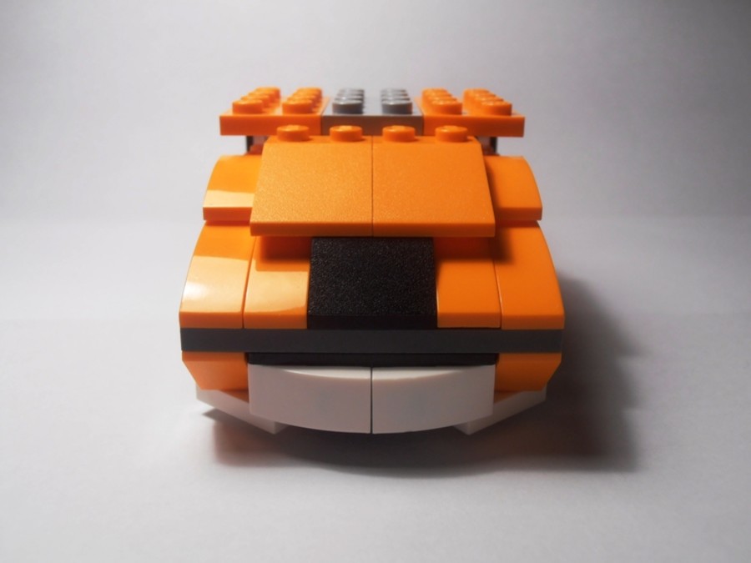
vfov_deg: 38.7
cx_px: 376
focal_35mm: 37
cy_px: 282
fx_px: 803
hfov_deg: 50.1
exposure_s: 1/50
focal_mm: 6.61
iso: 80
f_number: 3.9
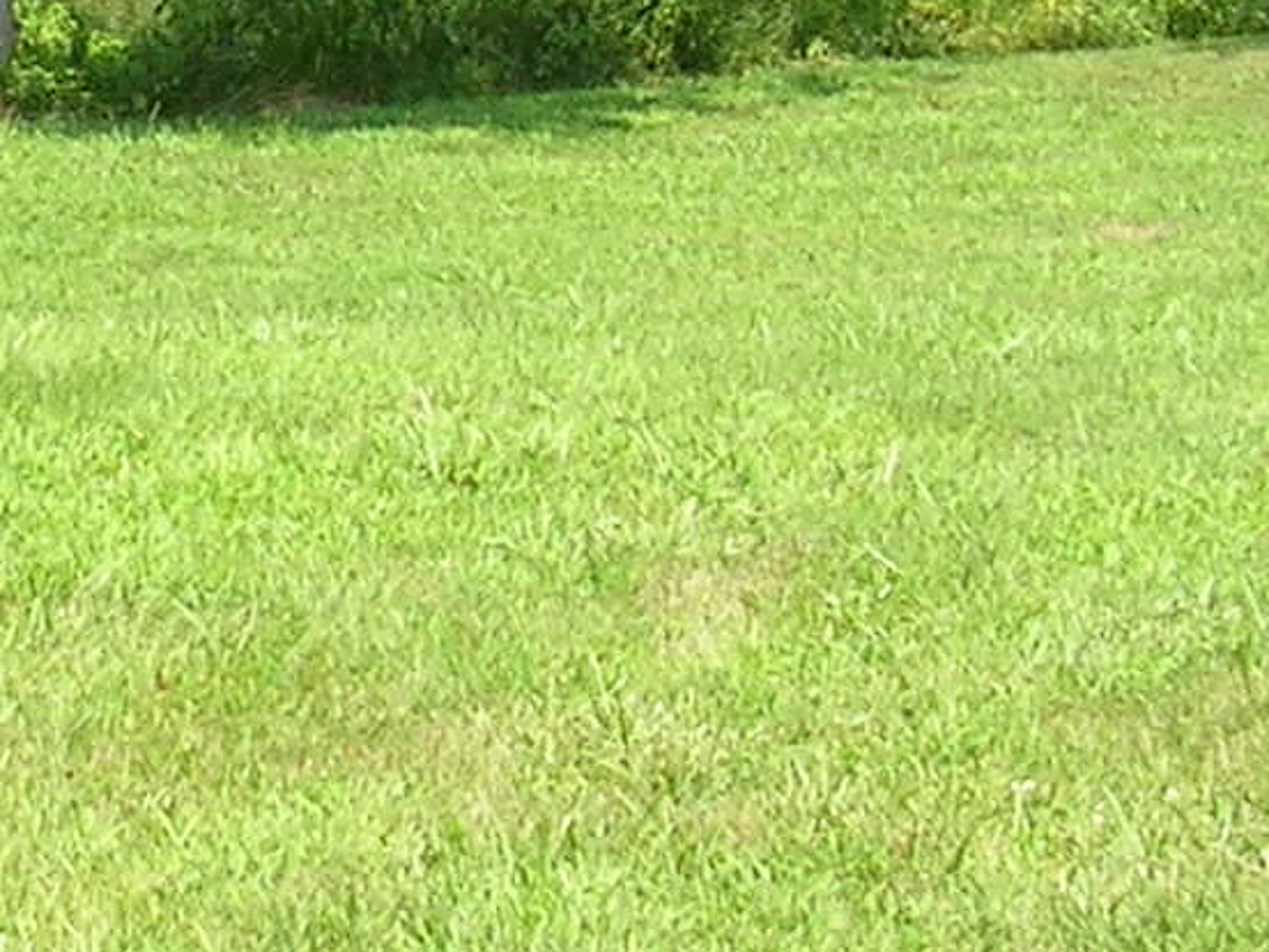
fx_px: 5169
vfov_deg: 10.2
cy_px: -414
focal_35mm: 141
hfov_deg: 13.4
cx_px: -515
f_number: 2.8
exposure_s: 1/361
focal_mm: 5.8
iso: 50
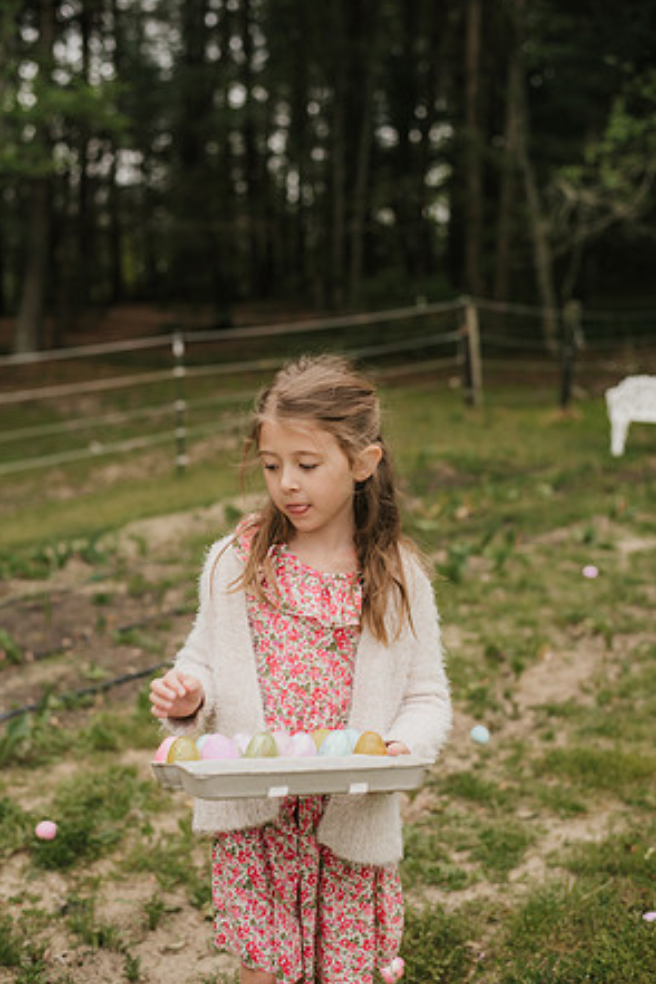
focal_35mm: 51
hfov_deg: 26.5
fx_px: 1394
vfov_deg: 38.9
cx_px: 324
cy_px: 489
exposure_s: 1/200
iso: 100
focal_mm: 50
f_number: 2.8
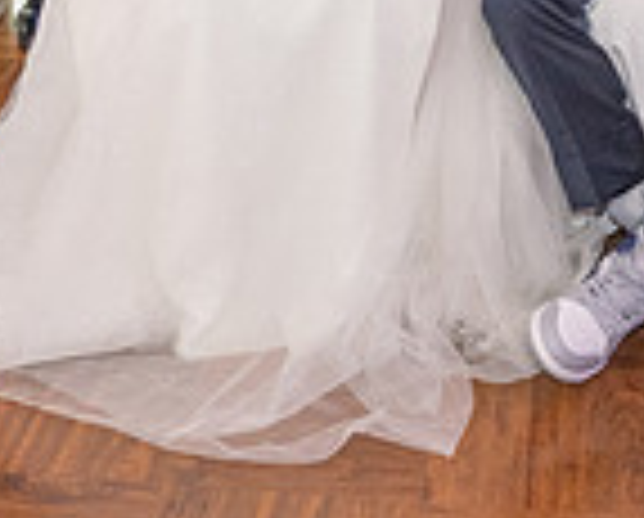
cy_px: -152
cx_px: 415
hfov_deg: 18.0
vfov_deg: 14.0
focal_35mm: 106
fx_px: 2024
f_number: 4
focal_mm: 24
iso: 1600
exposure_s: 1/200
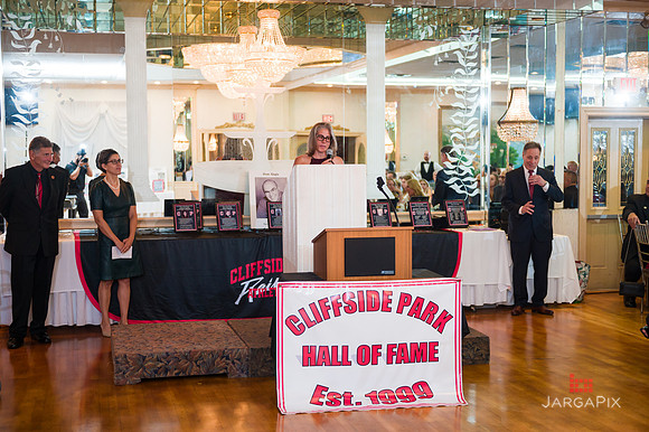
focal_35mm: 51
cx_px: 325
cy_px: 216
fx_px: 915
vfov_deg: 26.6
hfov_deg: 39.1
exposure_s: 1/200
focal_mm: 50
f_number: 3.2
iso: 1000
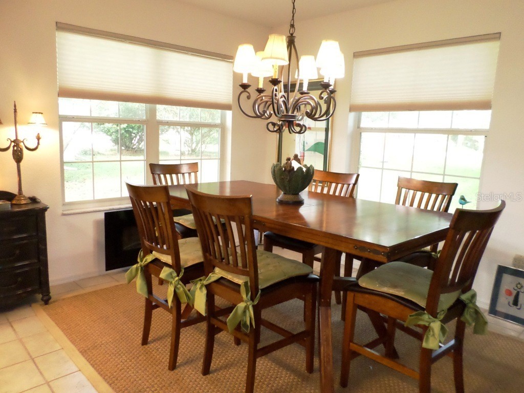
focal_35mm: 25
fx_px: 378
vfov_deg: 54.9
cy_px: 196
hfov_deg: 69.4
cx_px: 262
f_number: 2.5
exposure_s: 1/30
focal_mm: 4.5
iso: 400
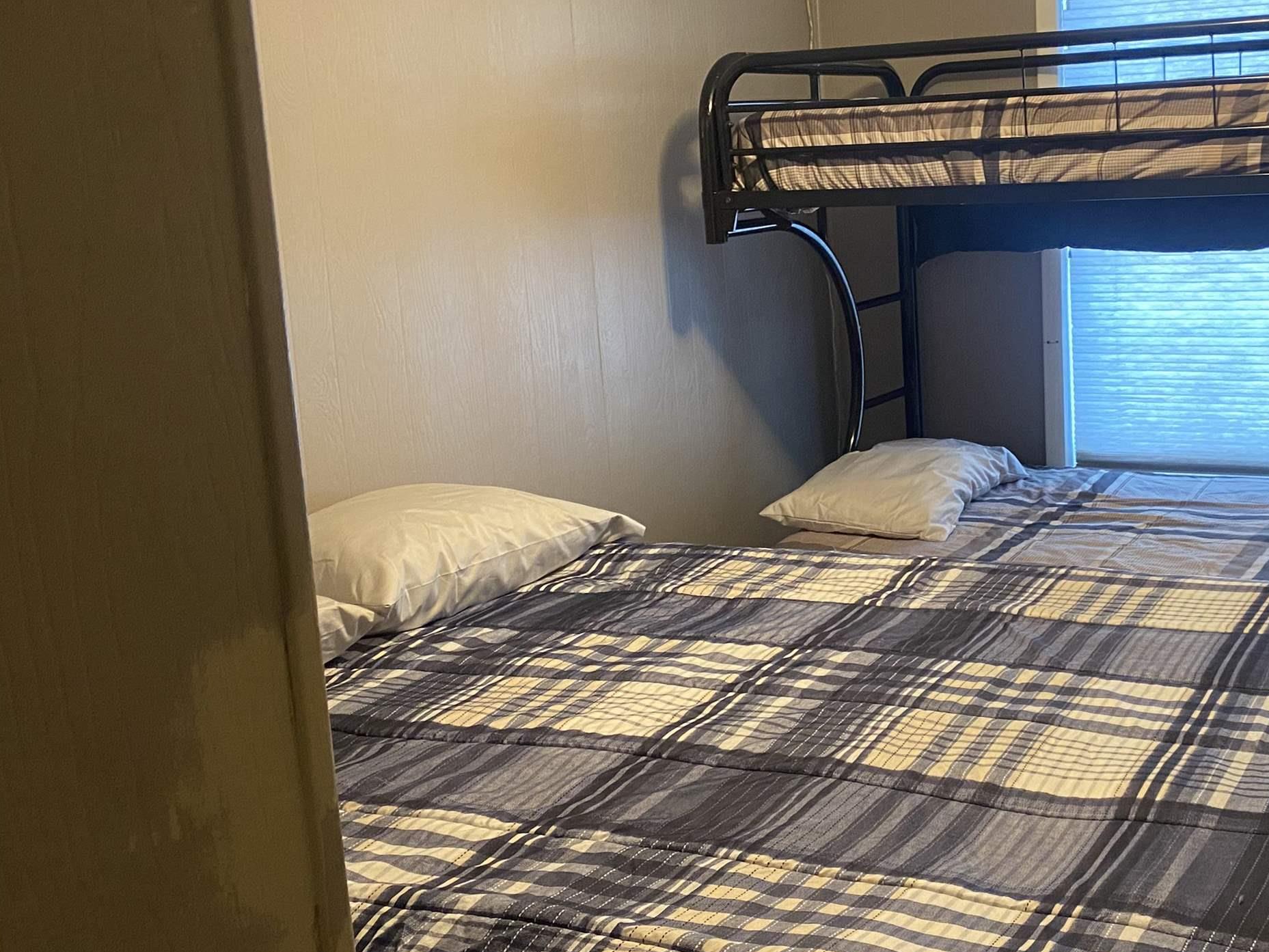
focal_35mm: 43
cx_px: 924
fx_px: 1576
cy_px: 415
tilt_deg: -10.1
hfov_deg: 42.7
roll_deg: +2.8
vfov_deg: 33.6
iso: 400
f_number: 1.8
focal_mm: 4.25
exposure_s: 1/60
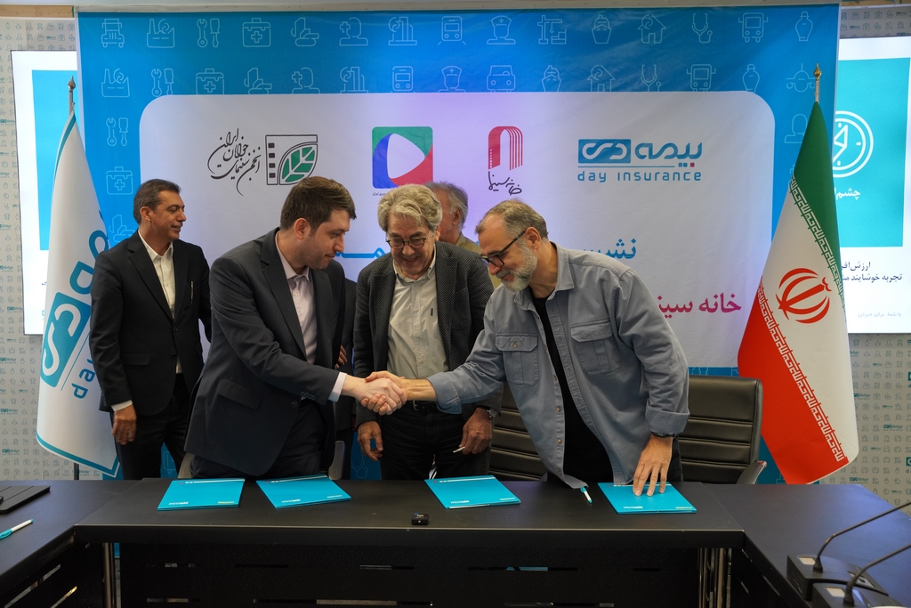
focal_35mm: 36
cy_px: 304
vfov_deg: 36.6
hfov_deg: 52.7
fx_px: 919
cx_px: 456
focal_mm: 36.3
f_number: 4
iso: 1600
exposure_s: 1/160
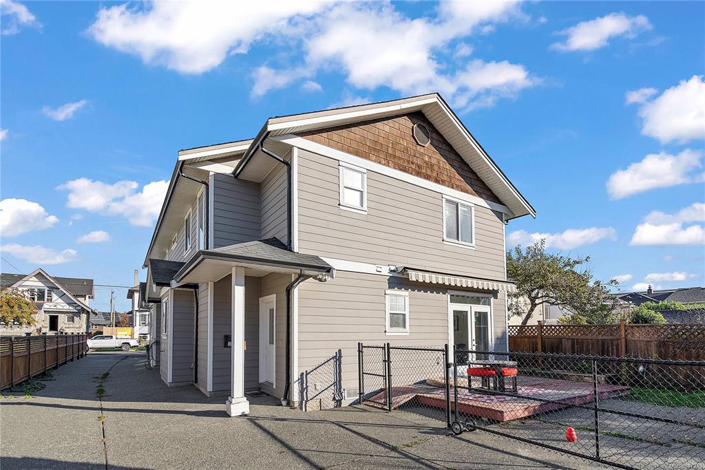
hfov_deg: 93.3
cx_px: 352
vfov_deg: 70.5
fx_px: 333
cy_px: 235
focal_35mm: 17
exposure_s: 1/500
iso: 320
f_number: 6.3
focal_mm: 17
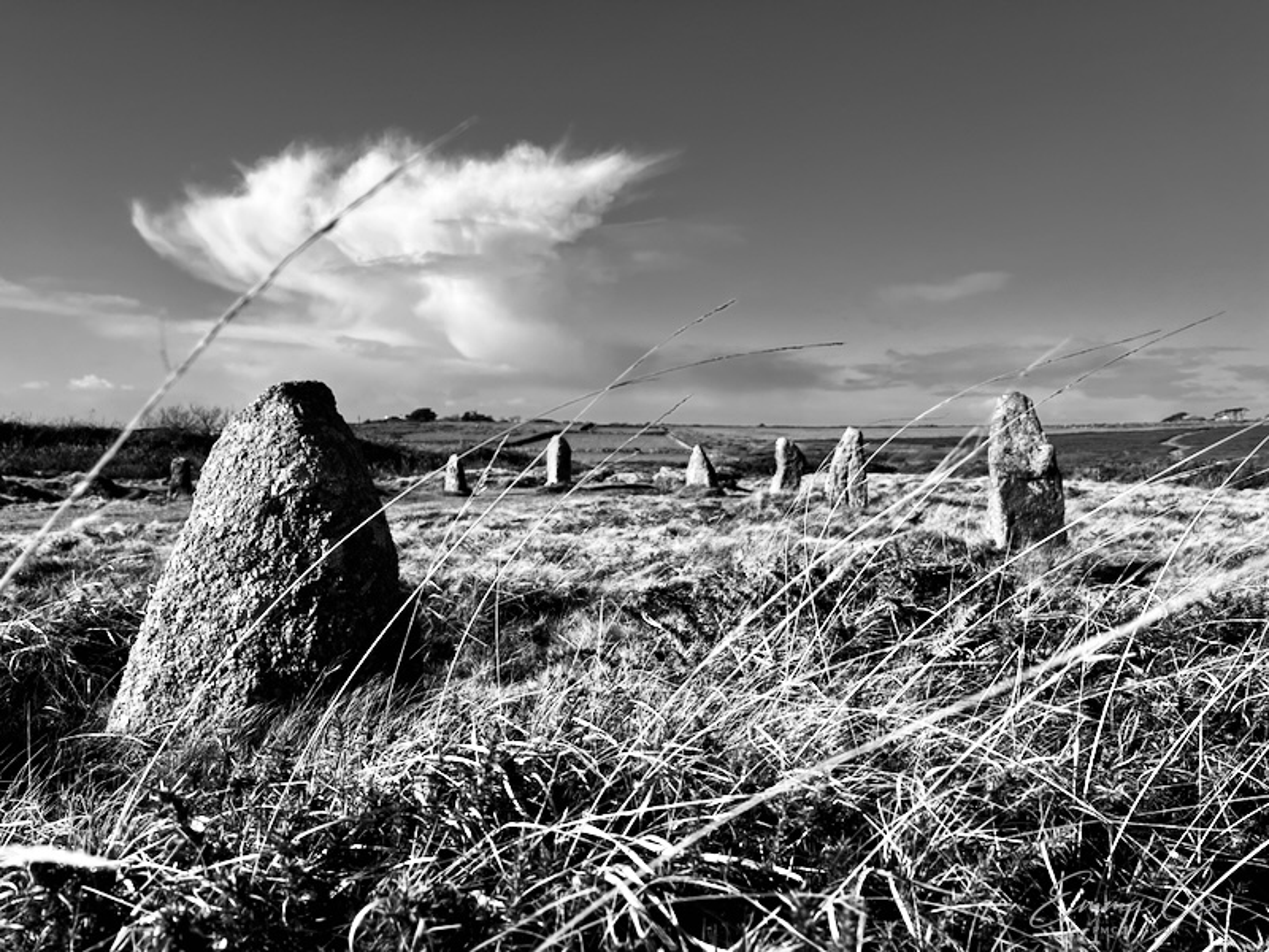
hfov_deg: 67.3
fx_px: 953
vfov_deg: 53.1
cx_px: 634
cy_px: 476
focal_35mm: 26
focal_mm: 5.1
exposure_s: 1/4484
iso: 50
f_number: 1.6
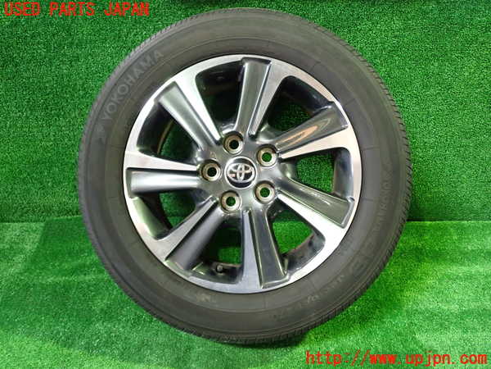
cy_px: 184
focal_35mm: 30
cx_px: 246
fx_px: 426
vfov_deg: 46.8
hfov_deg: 60.0
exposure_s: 1/30
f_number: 2.3
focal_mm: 5.4
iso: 500
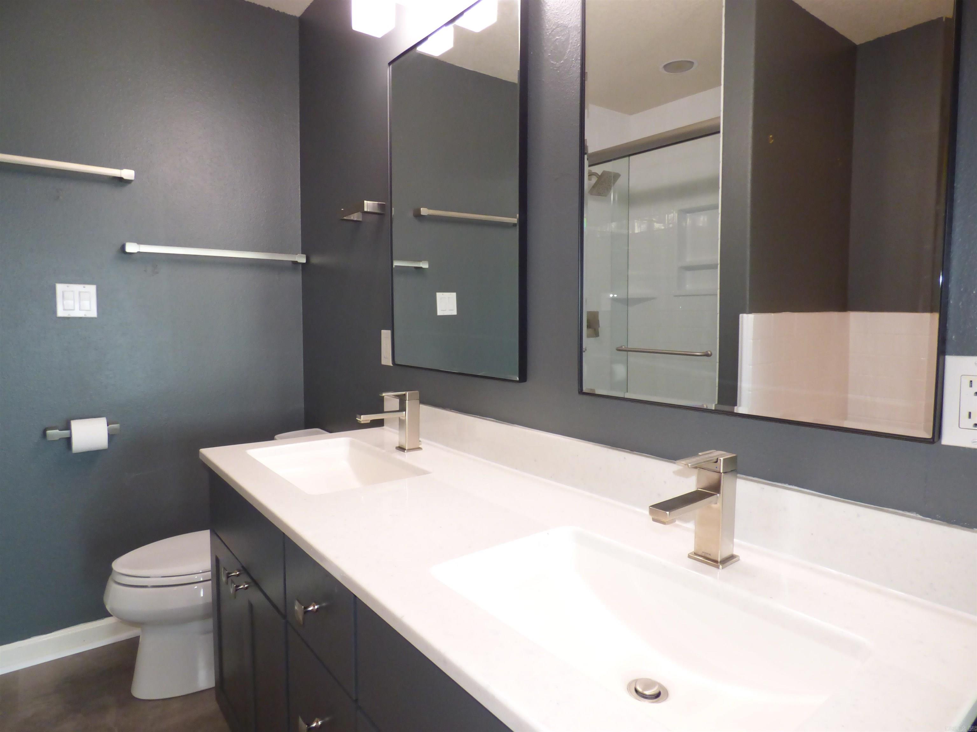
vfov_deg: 66.0
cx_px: 488
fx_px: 564
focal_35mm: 20
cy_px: 366
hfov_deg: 81.7
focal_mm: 3.58
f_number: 2.8
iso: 400
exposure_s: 1/50
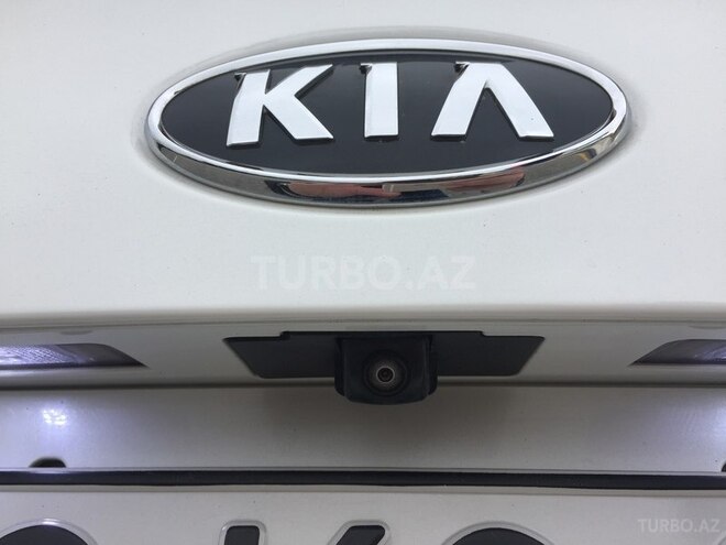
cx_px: 363
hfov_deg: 61.7
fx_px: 608
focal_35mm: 29
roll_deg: -1.0
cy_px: 272
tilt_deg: +19.7
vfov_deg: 48.2
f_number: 2.2
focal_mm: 4.15
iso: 32
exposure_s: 1/471
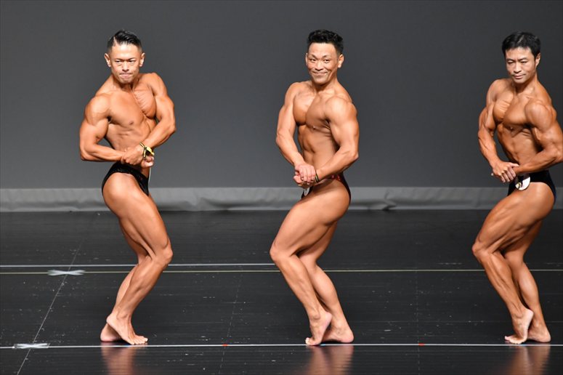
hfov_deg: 5.5
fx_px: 5862
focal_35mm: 375
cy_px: 188
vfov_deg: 3.7
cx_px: 282
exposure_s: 1/400
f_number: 5.6
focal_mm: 250
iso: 3200
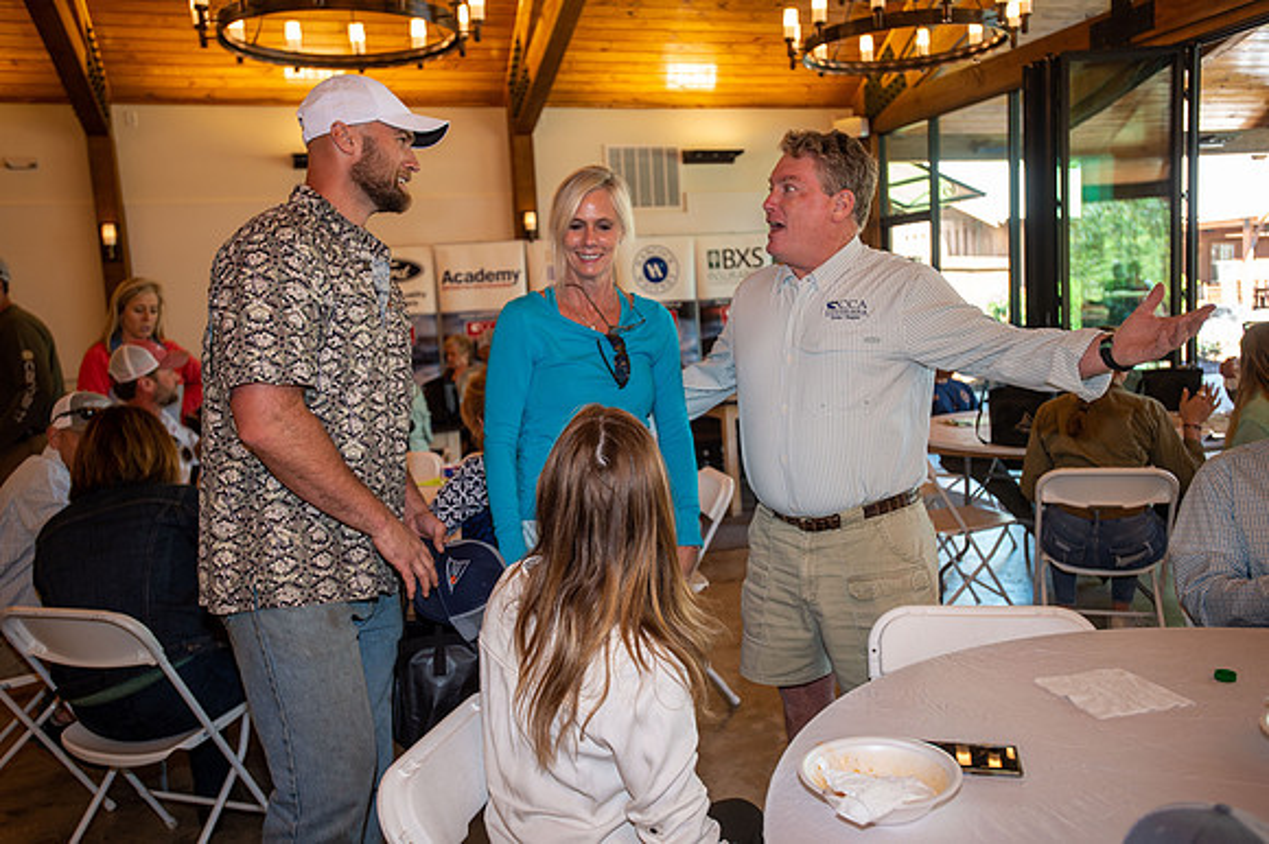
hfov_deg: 62.0
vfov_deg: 43.6
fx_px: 1057
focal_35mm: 30
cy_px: 422
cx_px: 634
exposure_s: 1/125
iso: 720
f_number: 3.5
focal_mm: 30
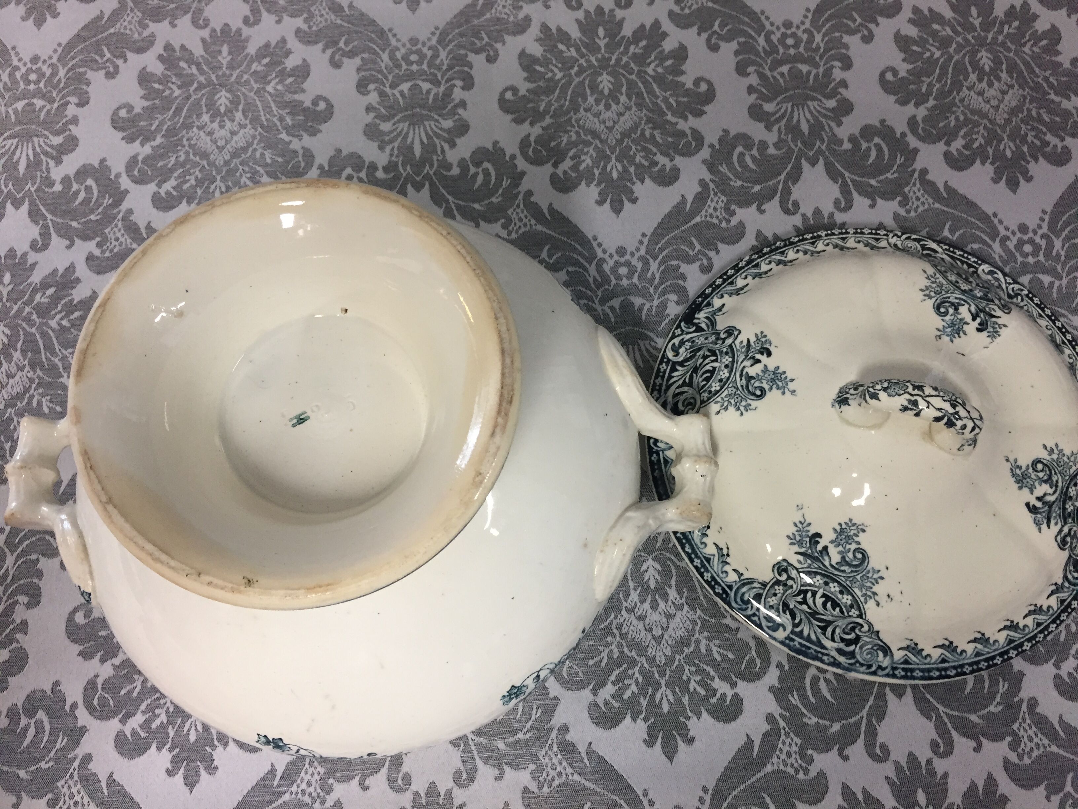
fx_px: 903
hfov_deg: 61.7
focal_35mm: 29
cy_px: 404
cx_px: 539
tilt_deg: -72.8
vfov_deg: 48.2
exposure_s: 1/33
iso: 80
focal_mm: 4.15
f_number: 2.2
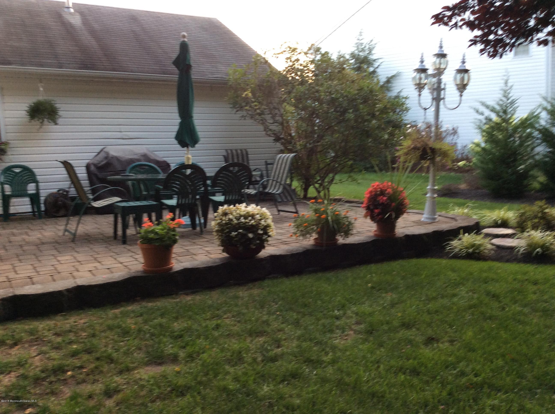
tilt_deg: -5.2
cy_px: 207
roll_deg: +1.4
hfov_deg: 56.9
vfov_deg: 44.1
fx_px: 512
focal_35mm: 32
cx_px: 278
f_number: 2.4
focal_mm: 3.3
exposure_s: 1/24
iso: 40
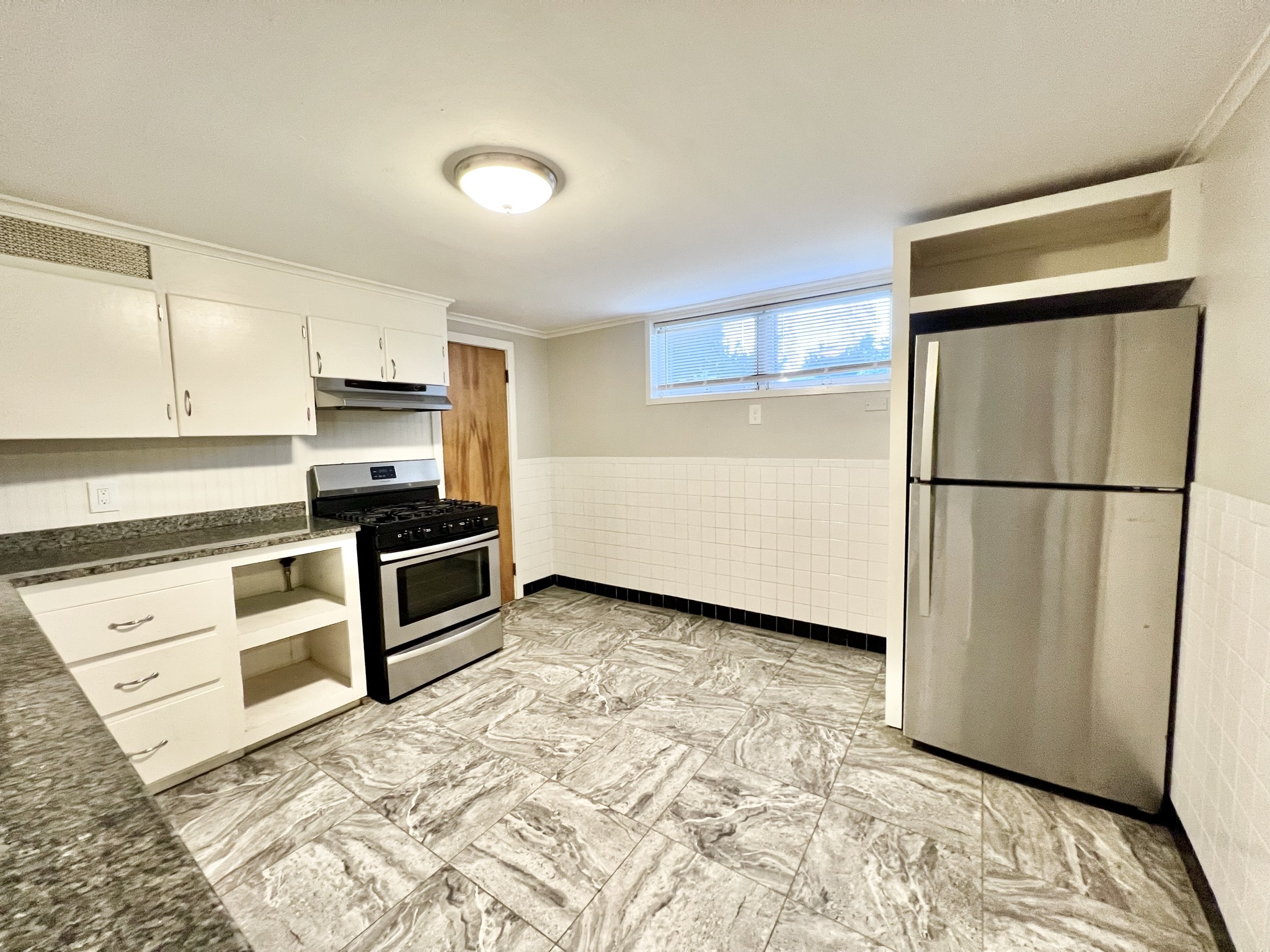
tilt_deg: -4.9
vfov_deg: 89.9
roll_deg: +1.3
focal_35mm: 13
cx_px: 635
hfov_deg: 106.2
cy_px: 476
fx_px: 477
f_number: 1.8
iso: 250
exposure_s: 1/60
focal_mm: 1.57
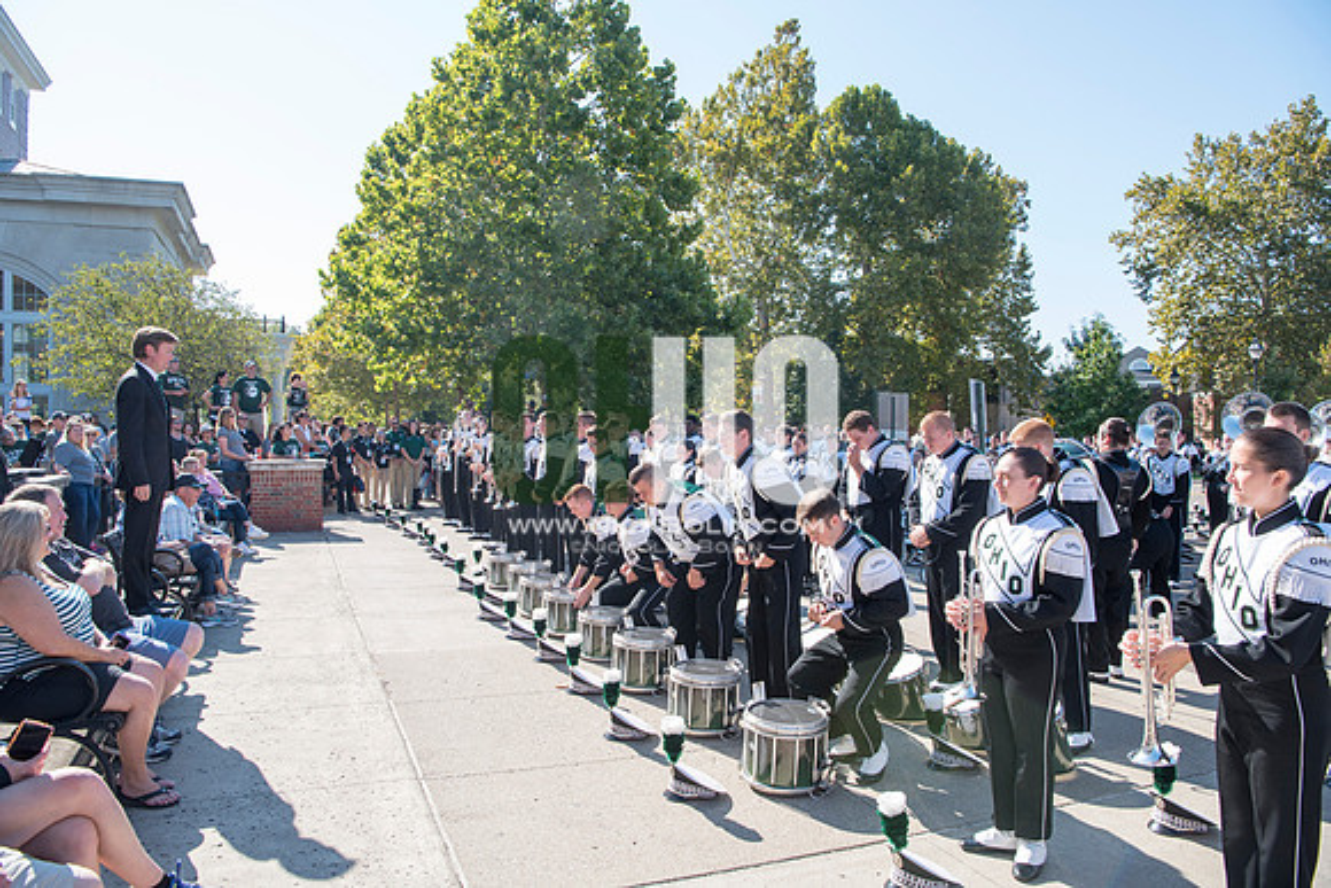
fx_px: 887
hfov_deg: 73.7
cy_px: 444
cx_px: 666
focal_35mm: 24
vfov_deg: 53.2
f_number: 9
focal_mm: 24
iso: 125
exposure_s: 1/125
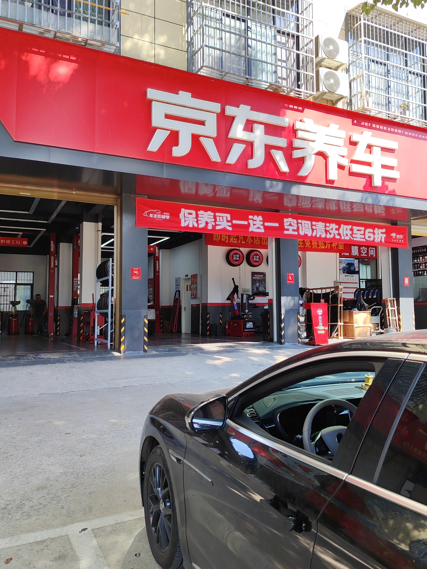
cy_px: 274
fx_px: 477
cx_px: 255
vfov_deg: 61.6
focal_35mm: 29
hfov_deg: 48.0
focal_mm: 5.25
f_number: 1.8
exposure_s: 1/210
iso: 50
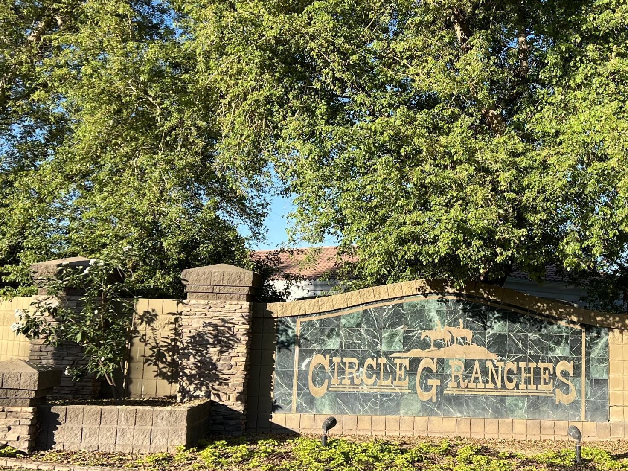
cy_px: 204
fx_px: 962
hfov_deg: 35.6
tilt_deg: +7.3
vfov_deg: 27.5
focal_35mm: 53
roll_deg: -2.1
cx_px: 442
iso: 50
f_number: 1.5
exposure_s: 1/1869
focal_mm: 5.7
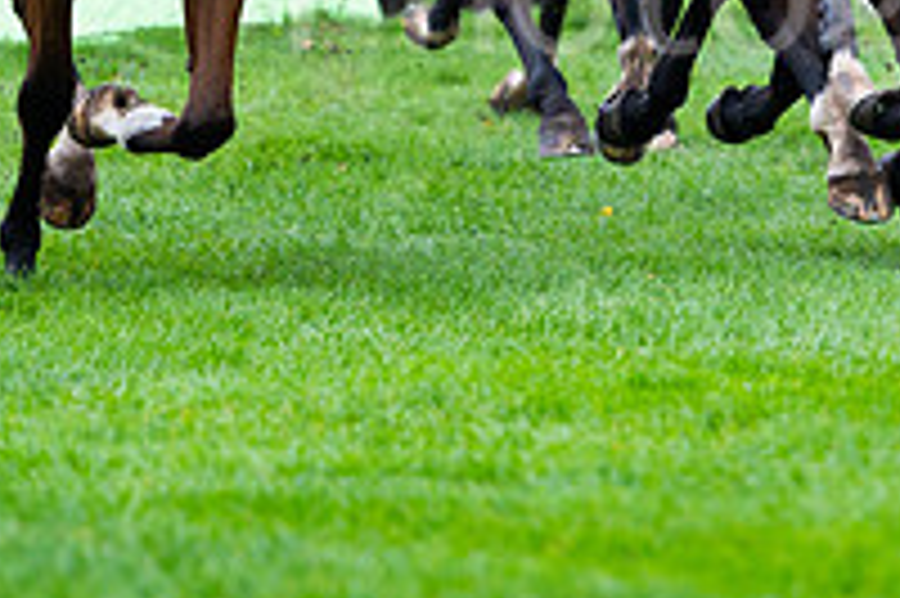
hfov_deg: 4.1
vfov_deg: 2.7
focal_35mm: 507
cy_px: -229
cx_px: 873
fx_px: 12664
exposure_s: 1/1000
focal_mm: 175
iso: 800
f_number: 4
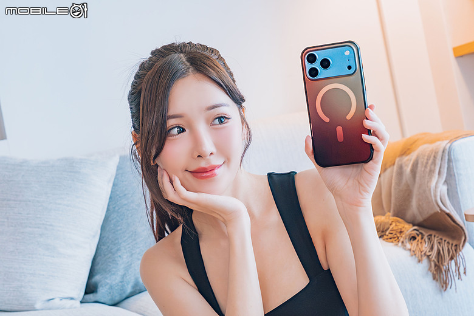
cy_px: 158
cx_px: 237
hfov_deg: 27.5
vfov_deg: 18.5
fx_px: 968
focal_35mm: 74
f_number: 7.1
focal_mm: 49
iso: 4000
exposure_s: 1/100
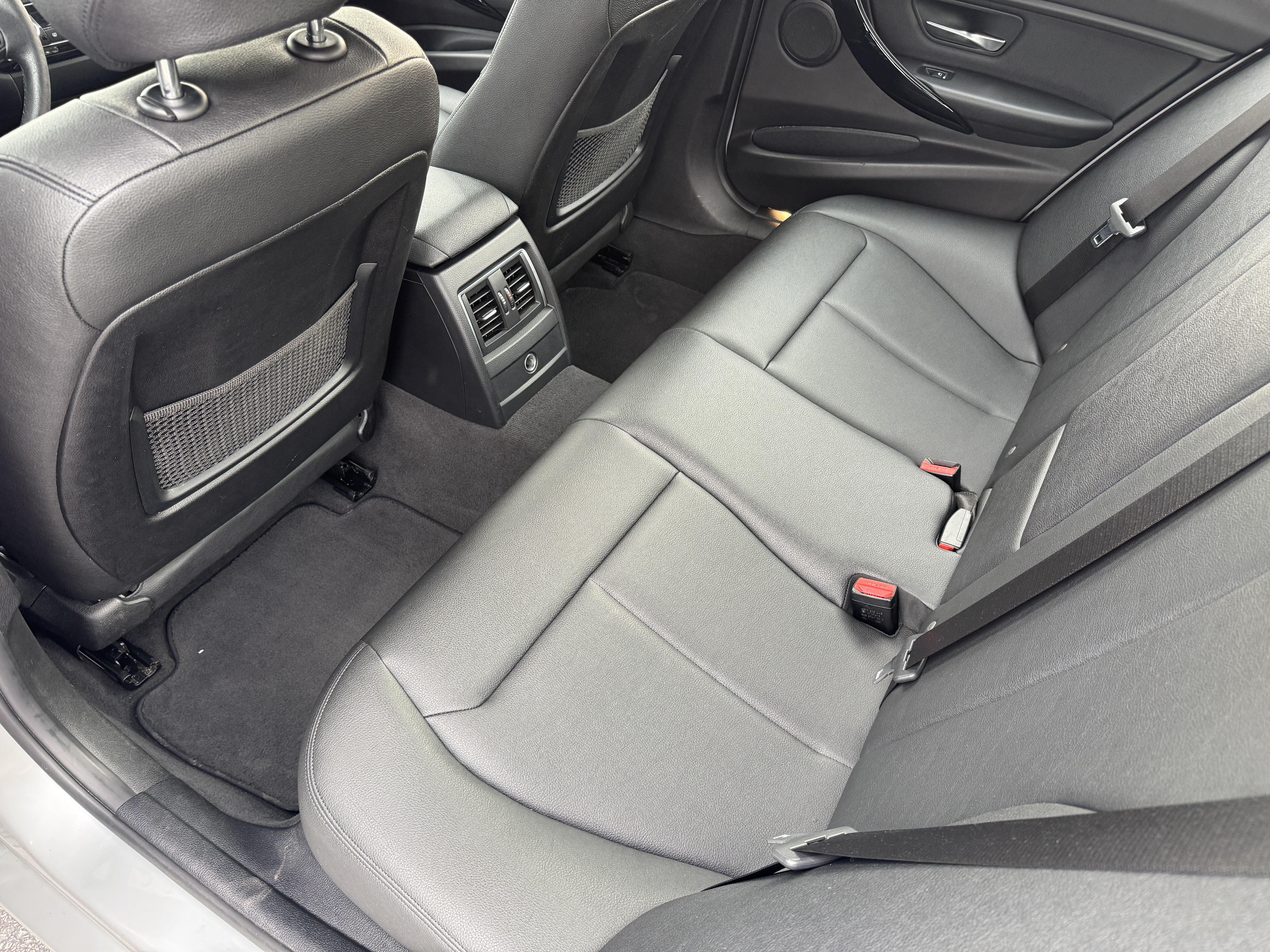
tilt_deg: -45.0
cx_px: 635
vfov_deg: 56.8
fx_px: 881
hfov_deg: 71.6
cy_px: 476
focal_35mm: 24
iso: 200
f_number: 1.78
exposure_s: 1/110
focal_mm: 6.76
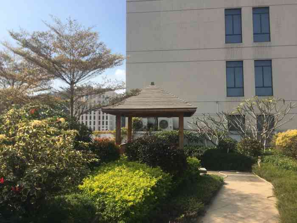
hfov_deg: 61.7
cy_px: 112
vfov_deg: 48.2
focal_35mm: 29
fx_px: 249
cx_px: 148
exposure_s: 1/1374
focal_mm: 4.15
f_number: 2.2
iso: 25
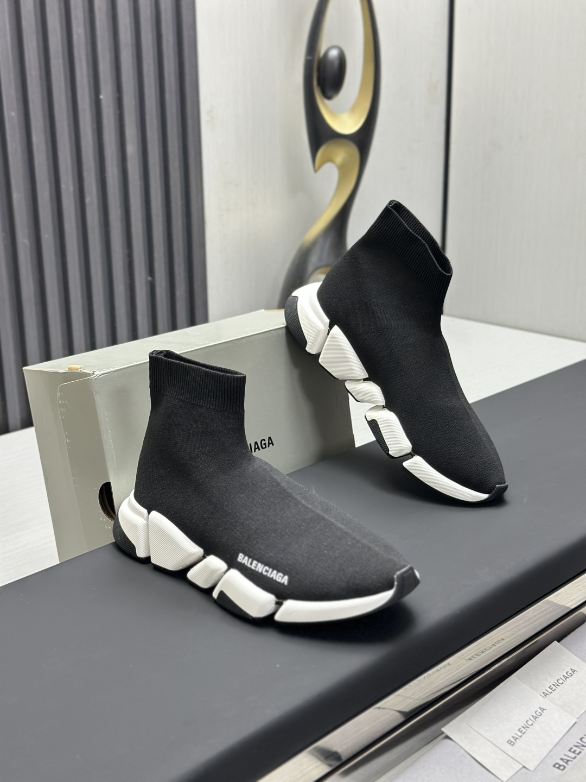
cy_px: 391
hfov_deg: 30.3
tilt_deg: -17.4
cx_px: 293
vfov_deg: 39.7
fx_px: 1083
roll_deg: +1.2
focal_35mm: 48
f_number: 1.78
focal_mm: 6.86
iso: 200
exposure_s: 1/50
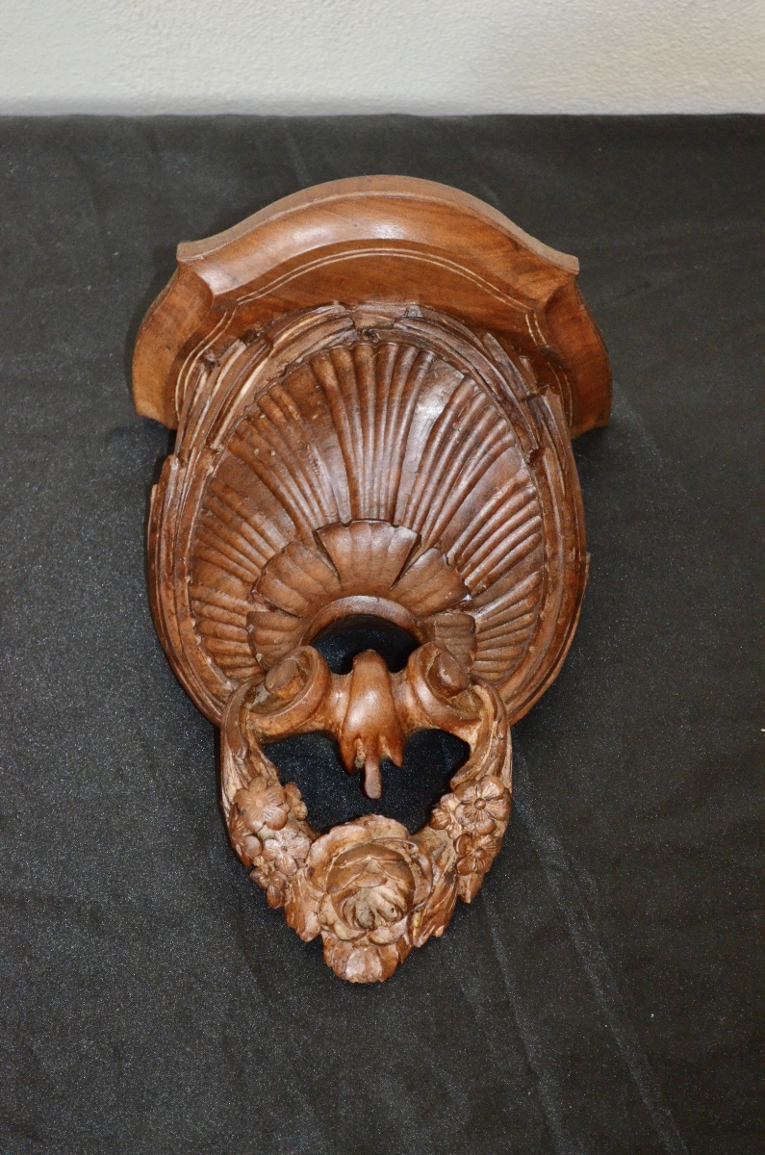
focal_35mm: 82
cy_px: 578
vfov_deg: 24.7
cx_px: 382
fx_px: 2641
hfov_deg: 16.5
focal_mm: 55
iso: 3200
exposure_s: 1/60
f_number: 5.6
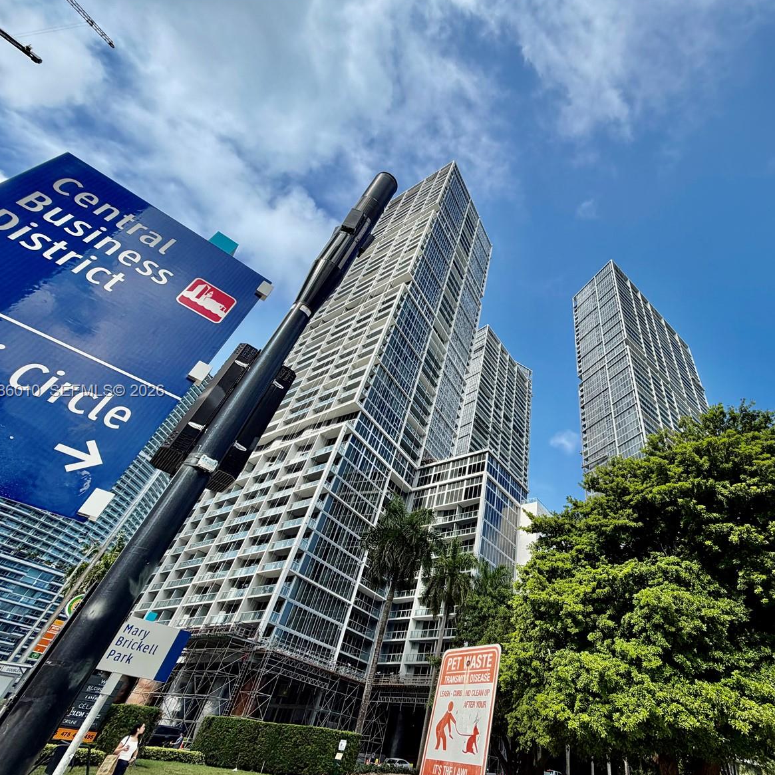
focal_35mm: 17
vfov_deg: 84.0
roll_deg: -8.5
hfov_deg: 82.2
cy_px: 392
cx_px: 490
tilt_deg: +42.7
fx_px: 431
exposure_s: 1/770
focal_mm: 2.22
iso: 25
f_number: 2.2
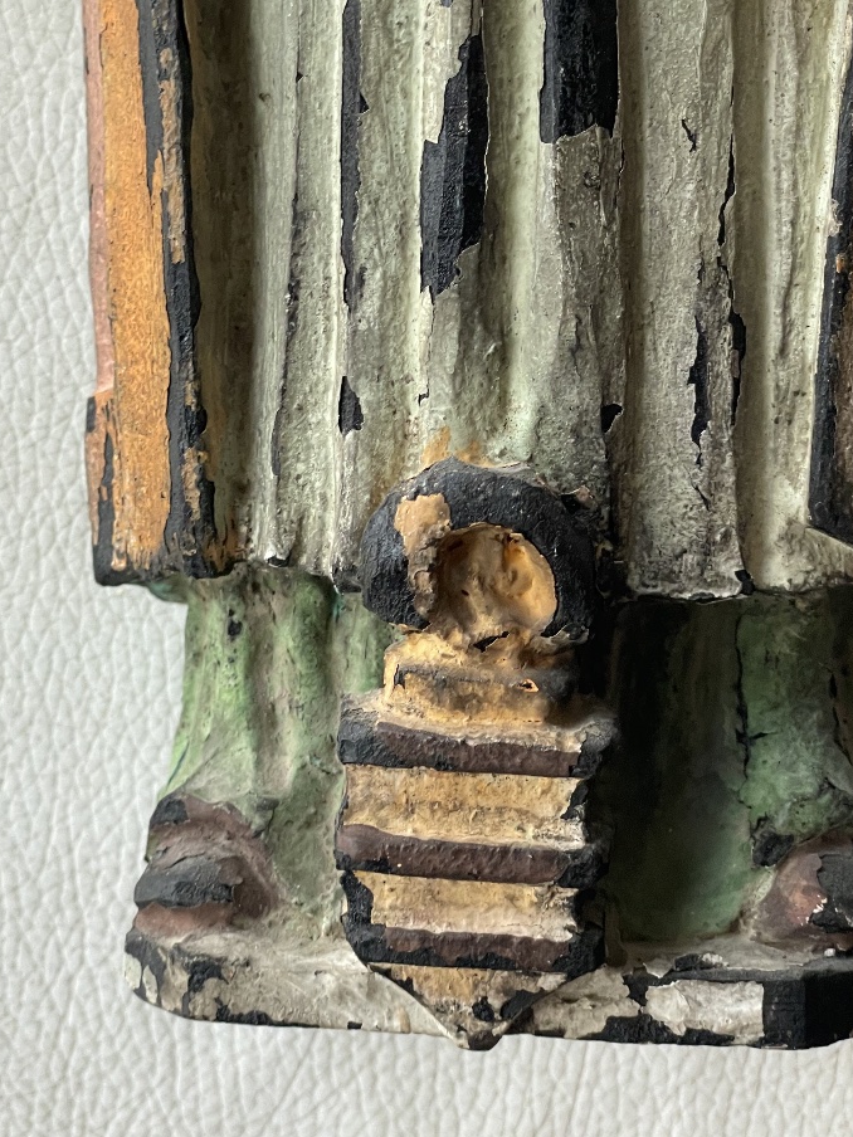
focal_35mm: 69
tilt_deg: -82.0
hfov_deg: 21.3
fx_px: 2267
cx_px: 396
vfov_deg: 28.0
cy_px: 390
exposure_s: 1/99
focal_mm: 6
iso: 160
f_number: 2
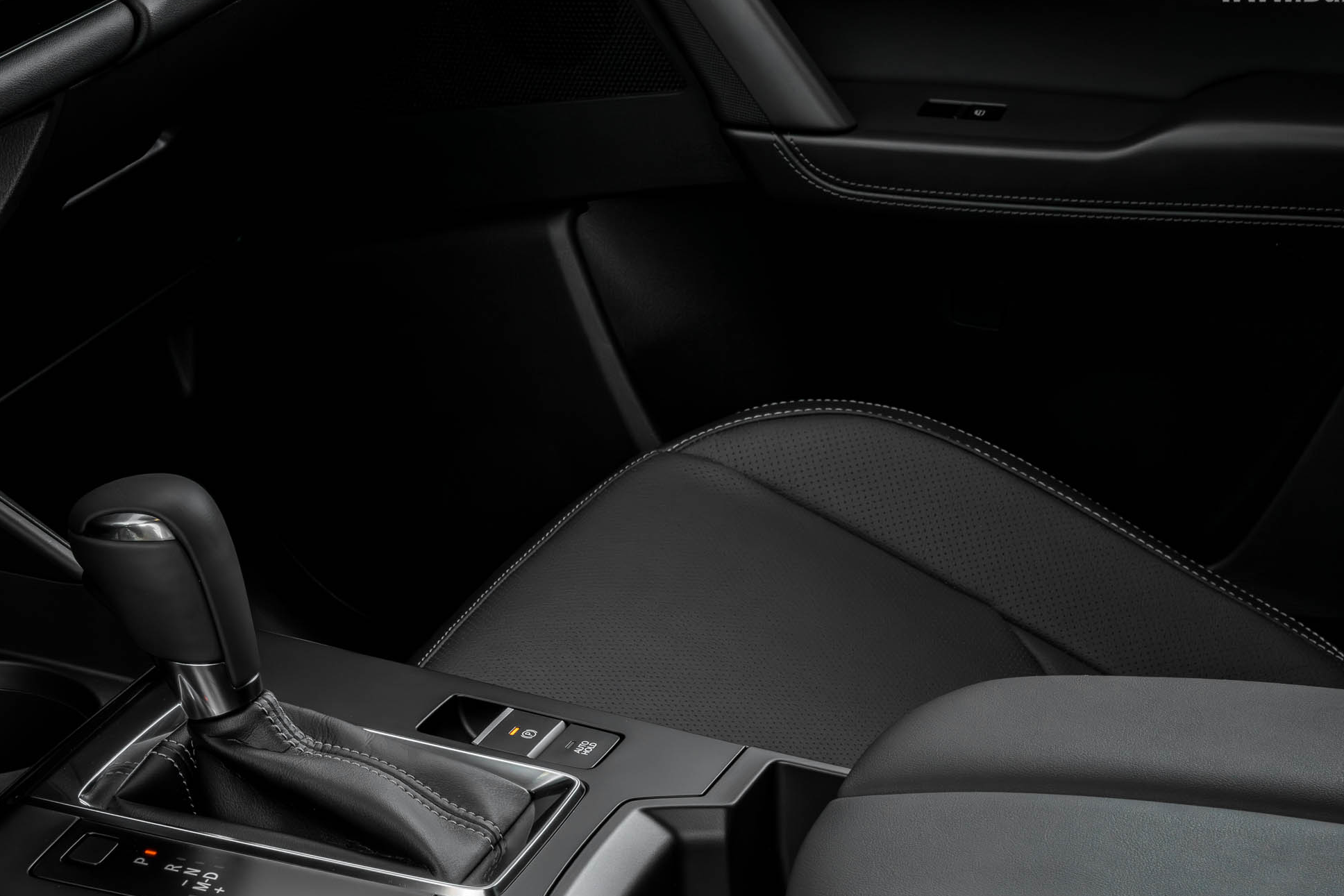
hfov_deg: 24.6
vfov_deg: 16.5
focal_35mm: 82
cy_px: 722
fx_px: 3061
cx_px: 390
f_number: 16
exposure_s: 1/13
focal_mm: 49
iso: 1000
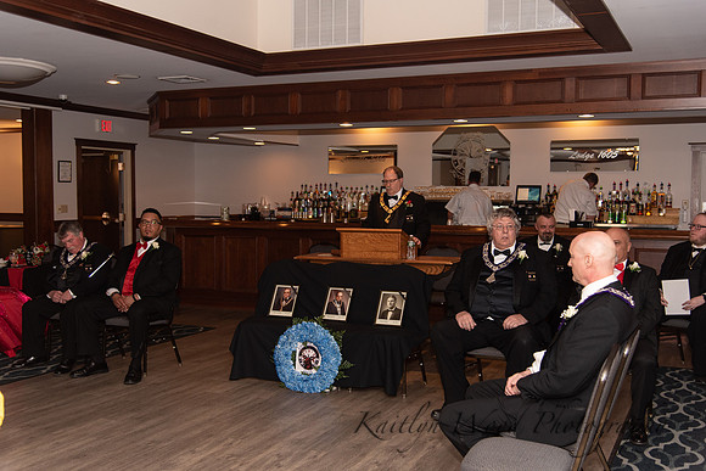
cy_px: 236
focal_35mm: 38
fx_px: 745
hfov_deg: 50.7
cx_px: 353
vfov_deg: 35.1
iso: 800
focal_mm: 38
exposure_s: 1/200
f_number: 4
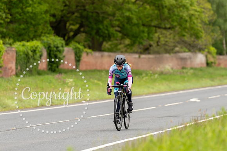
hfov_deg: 6.9
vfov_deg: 4.6
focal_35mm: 299
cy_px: 67
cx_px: 127
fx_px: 1884
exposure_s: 1/1000
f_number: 3.5
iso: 400
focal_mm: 200
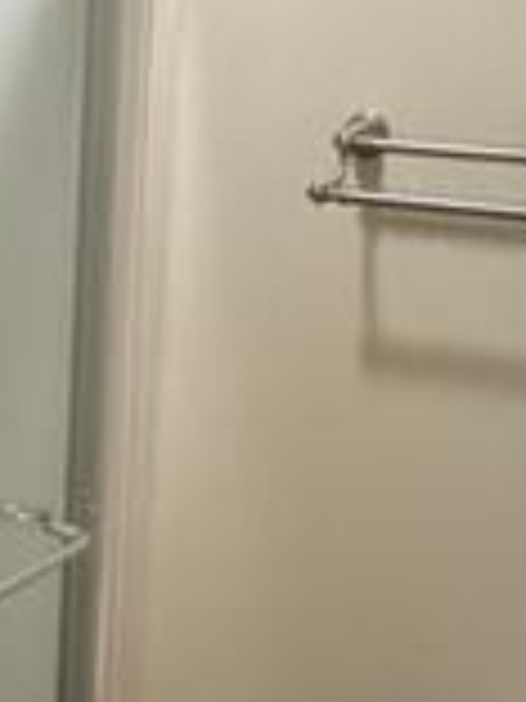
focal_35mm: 69
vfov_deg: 28.0
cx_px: 18
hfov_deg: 20.7
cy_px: 464
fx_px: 1398
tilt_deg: -16.1
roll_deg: -2.7
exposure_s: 1/60
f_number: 2.2
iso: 400
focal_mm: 2.22
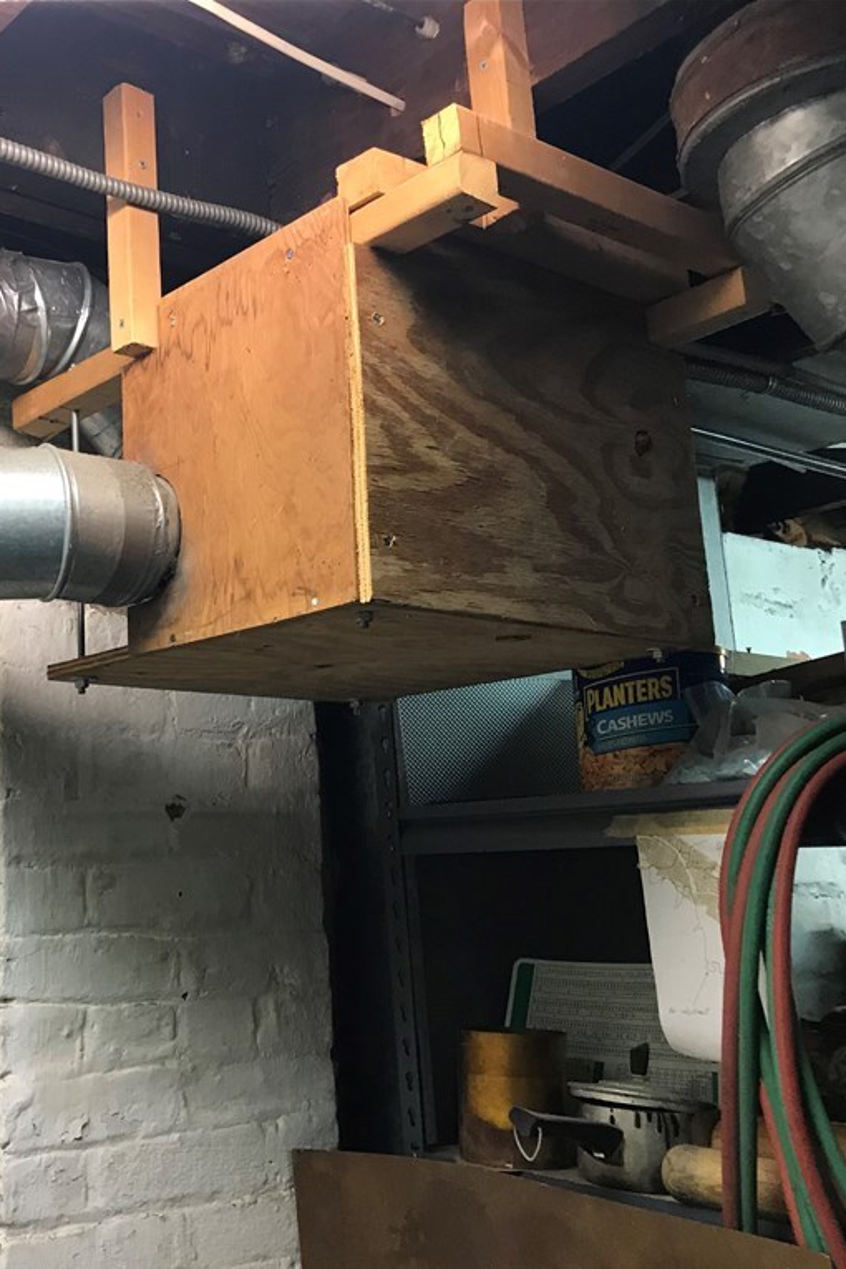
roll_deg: +3.1
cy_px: 635
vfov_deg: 49.6
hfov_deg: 32.7
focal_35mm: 39
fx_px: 1375
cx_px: 101
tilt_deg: +11.4
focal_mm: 3.99
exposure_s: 1/30
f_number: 1.8
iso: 40
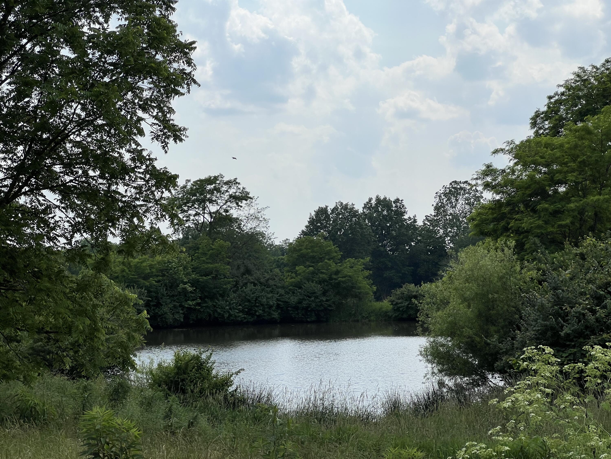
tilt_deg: +1.9
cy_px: 230
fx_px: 1359
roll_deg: +1.6
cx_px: 306
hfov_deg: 25.3
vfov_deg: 19.1
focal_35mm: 77
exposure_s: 1/1553
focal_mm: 9
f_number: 2.8
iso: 32
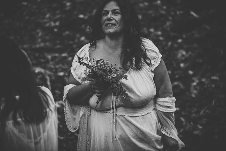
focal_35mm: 125
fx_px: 785
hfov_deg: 16.4
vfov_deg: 11.0
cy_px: 76
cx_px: 113
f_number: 2.8
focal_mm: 125
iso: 1000
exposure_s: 1/400
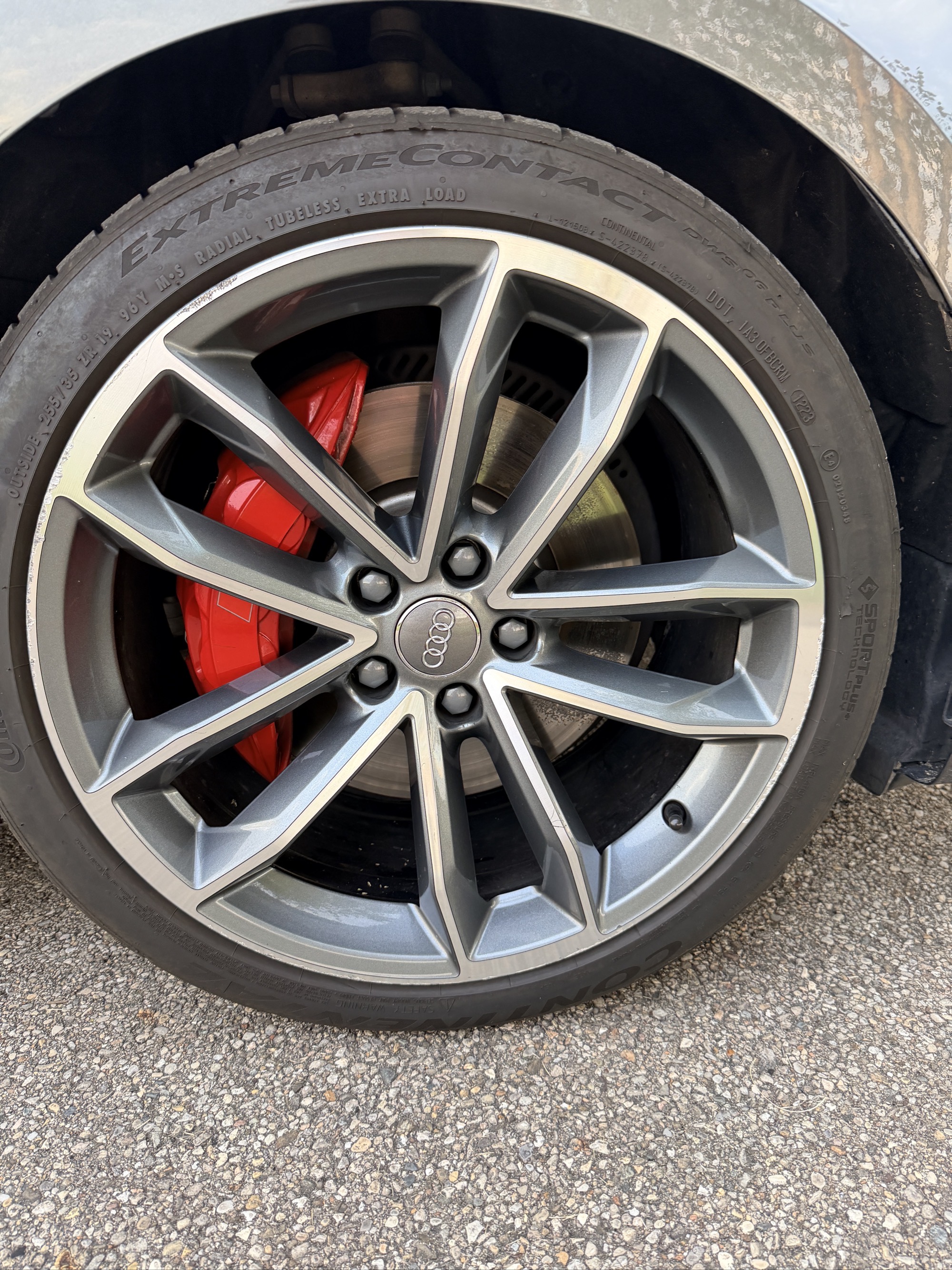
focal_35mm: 24
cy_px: 635
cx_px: 476
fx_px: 880
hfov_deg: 56.8
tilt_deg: -18.9
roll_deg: +1.0
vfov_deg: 71.6
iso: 200
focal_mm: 6.76
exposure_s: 1/102
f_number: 1.78
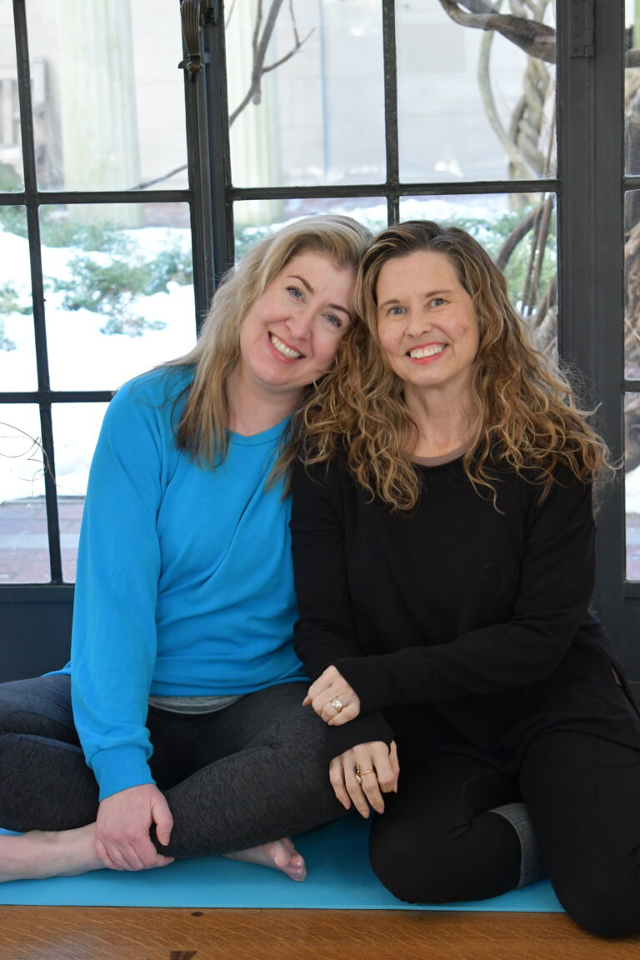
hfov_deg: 16.7
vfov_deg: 24.8
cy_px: 480
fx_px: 2186
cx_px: 320
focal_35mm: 82
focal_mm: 55
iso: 2800
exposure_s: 1/125
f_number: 5.6
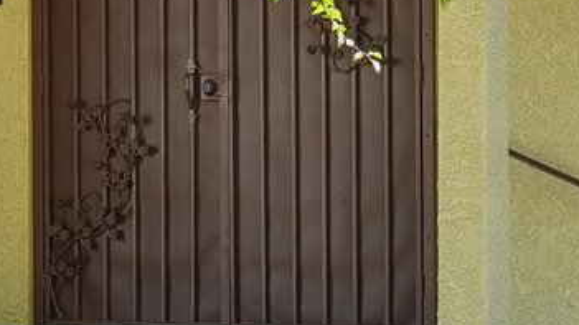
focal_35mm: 211
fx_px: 3239
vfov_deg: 5.7
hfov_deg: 10.2
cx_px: 122
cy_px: 177
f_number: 8
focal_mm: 34.5
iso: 320
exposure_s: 1/50
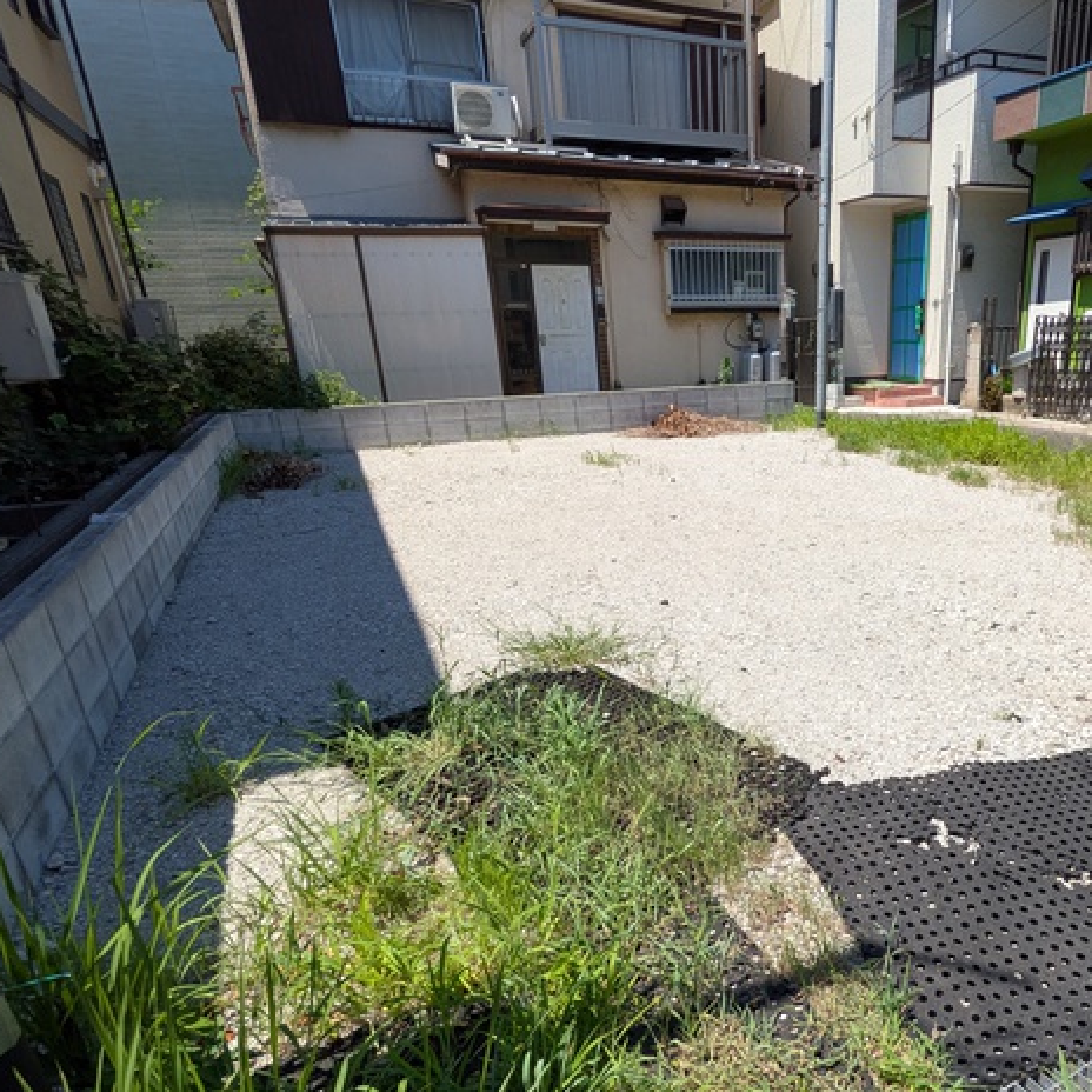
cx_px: 760
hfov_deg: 62.8
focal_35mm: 24
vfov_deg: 64.3
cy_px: 662
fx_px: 857
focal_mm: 1.83
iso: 49
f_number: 2.2
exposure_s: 1/1160
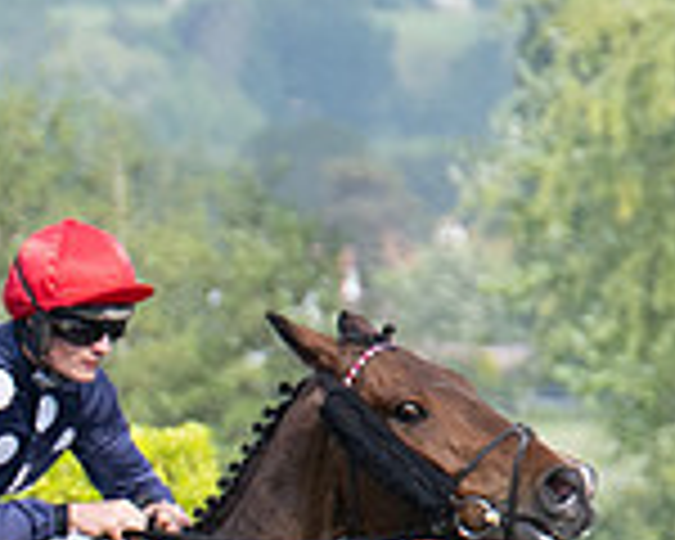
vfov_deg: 1.5
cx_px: -173
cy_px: 1081
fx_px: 20277
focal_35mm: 1015
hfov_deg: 1.9
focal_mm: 125
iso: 400
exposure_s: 1/1600
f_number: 4
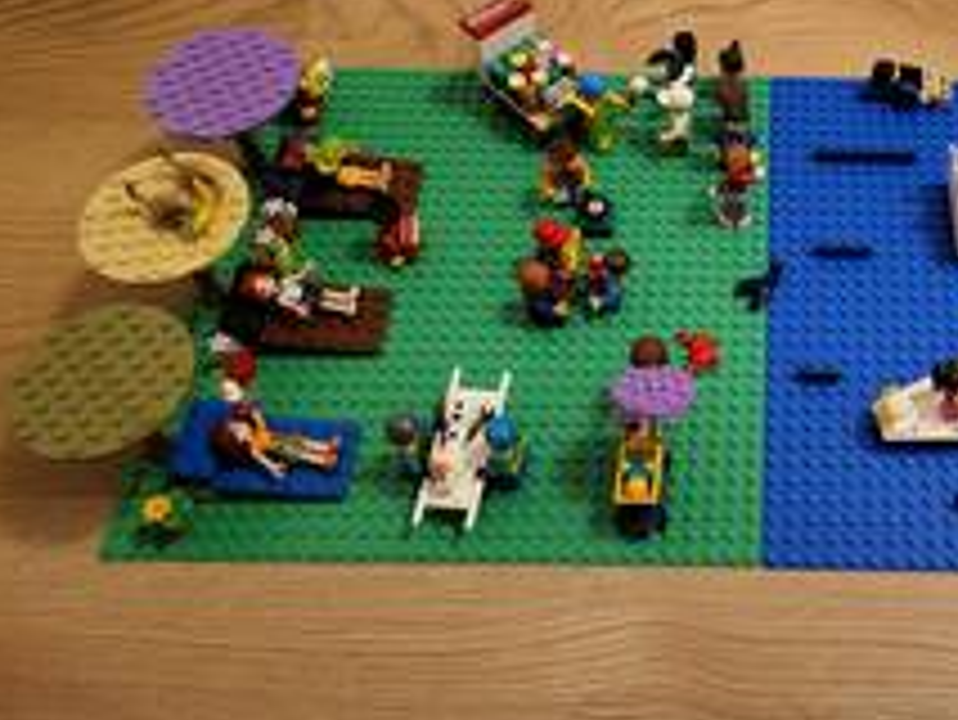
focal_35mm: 44
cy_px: 144
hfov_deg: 40.8
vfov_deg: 32.0
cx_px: 787
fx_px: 1218
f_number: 1.8
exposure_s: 1/33
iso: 640
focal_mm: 5.4
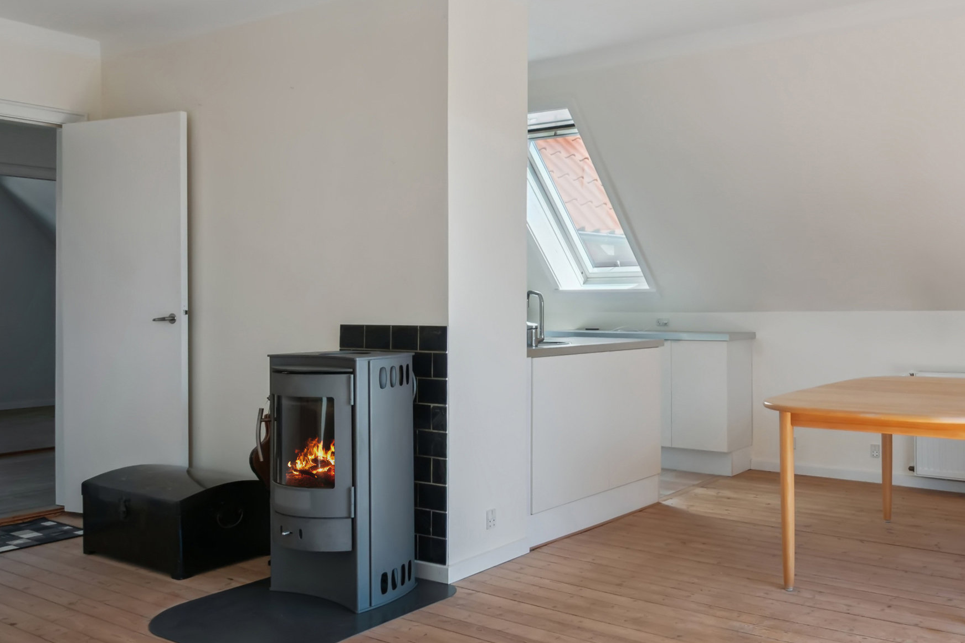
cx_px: 653
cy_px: 268
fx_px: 831
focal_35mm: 31
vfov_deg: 42.2
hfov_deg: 58.7
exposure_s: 1/50
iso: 200
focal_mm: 12
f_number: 10
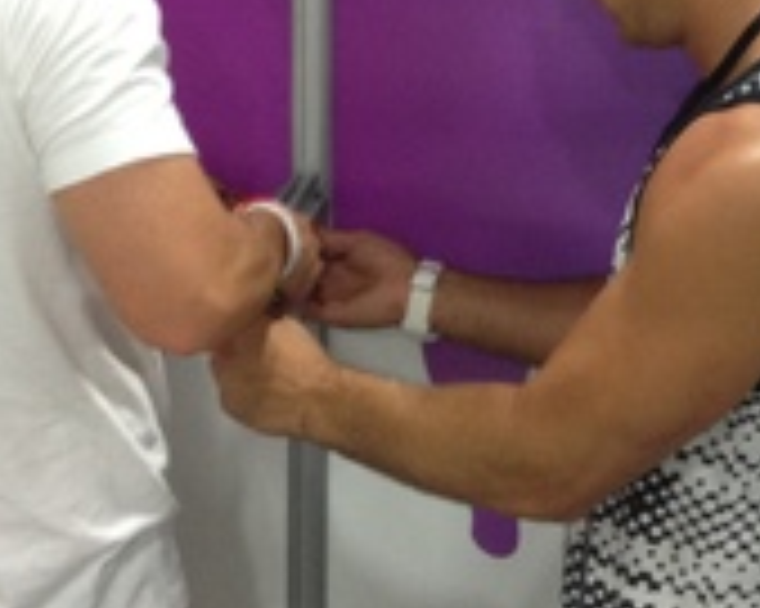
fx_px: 2270
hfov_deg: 18.9
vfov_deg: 14.7
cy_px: -133
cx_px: 508
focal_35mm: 101
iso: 160
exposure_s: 1/20
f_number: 2.4
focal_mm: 4.28
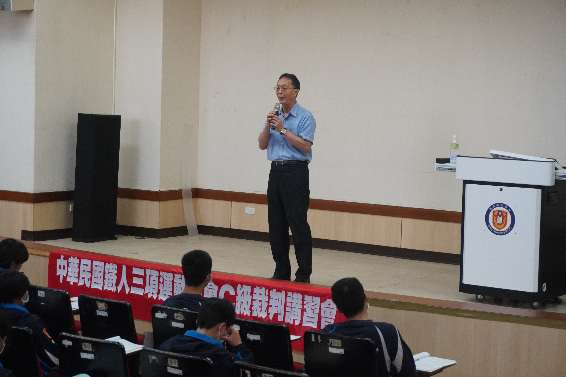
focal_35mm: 74
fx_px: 1155
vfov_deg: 18.5
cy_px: 188
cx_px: 283
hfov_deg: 27.5
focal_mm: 49
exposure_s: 1/160
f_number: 6.3
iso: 2000
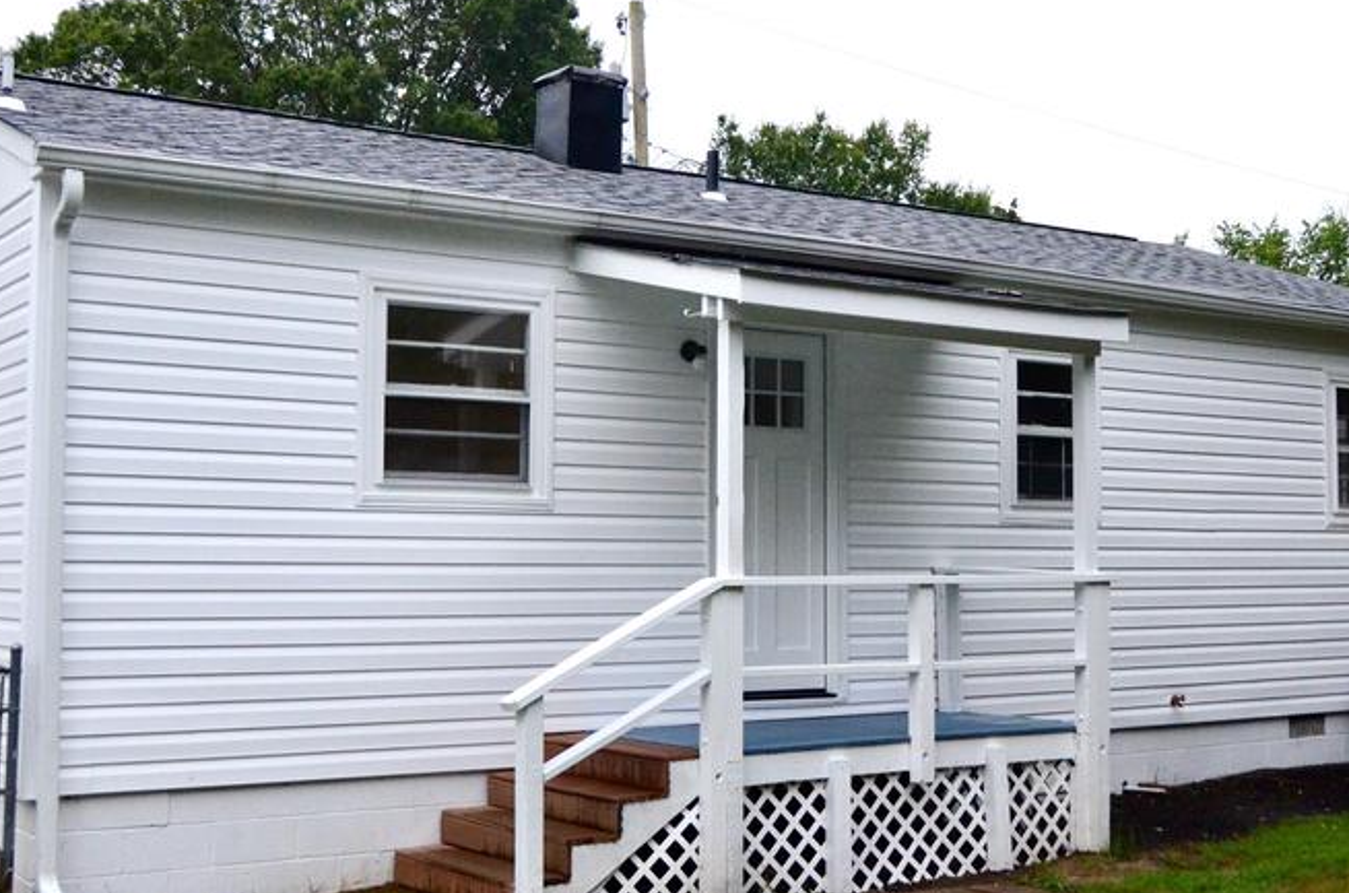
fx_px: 1757
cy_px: 437
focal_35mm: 47
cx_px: 761
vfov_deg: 28.5
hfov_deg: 41.9
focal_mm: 20
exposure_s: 1/4000
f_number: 3.5
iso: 2200
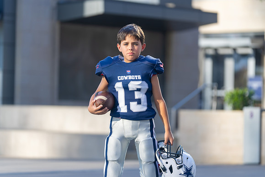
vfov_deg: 8.6
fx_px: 1179
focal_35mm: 160
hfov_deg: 12.8
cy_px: 88
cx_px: 132
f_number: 2.8
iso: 100
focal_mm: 151
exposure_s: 1/500
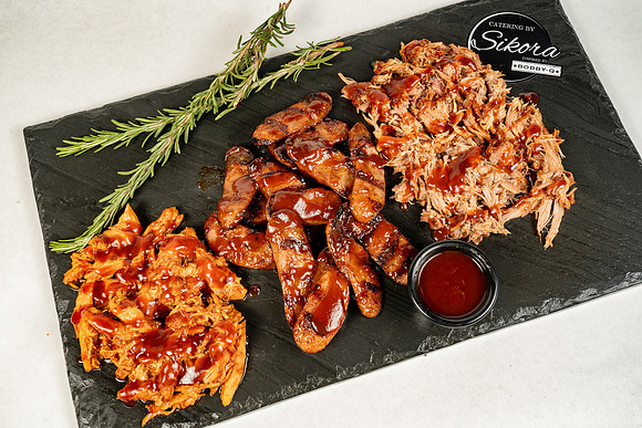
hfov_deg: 48.4
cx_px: 321
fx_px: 713
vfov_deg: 33.4
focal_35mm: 40
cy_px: 214
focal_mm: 40
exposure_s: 1/200
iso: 800
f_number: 11
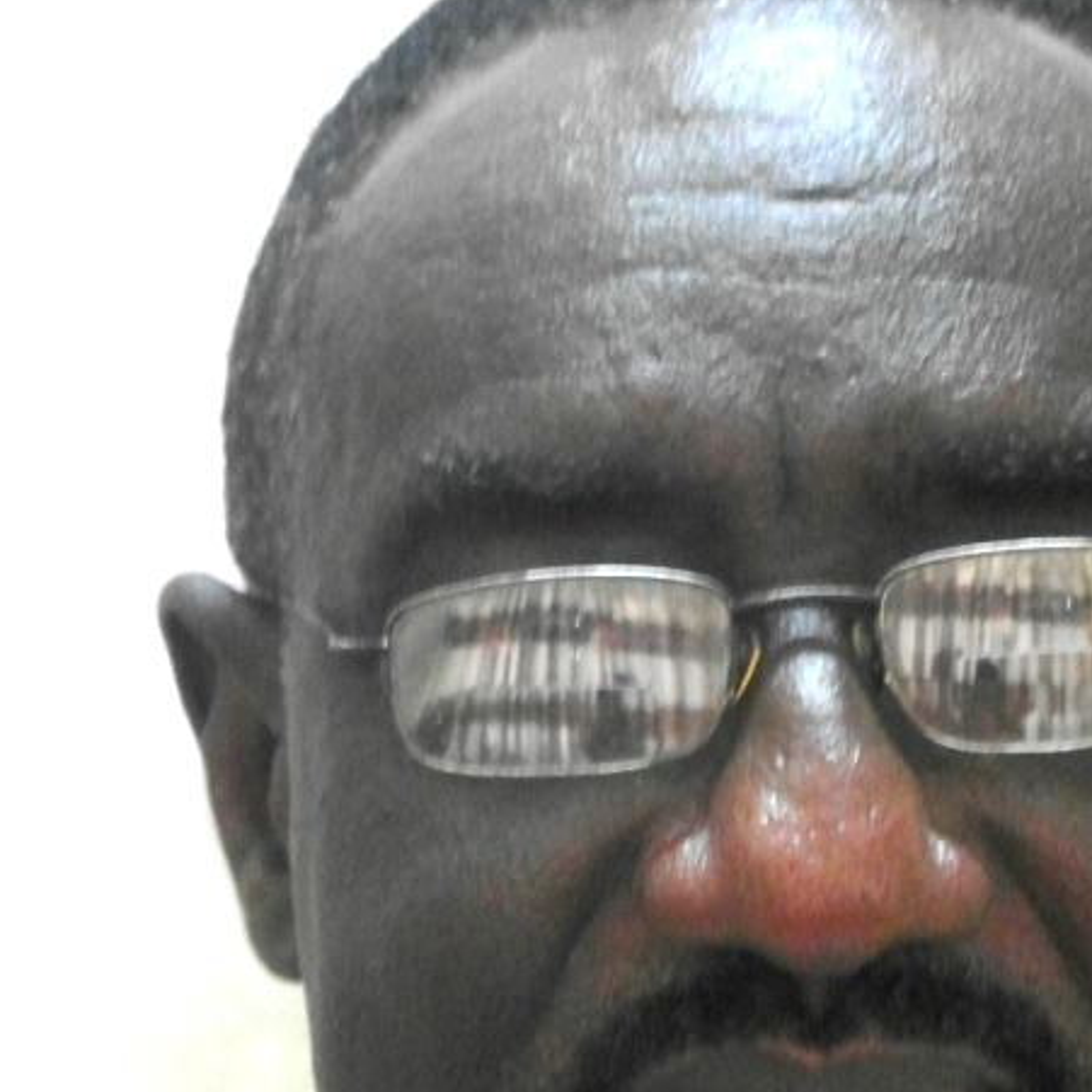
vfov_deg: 7.6
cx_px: 748
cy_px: 879
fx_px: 8173
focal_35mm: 229
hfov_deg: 7.6
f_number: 4
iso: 800
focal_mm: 20.3
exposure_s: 1/10
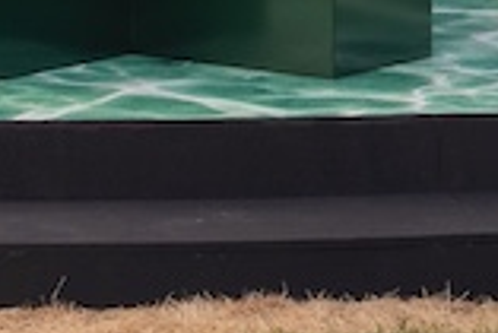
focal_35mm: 206
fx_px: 2852
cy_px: -539
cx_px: 146
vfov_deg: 6.3
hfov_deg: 10.0
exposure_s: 1/60
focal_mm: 27
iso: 1000
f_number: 9
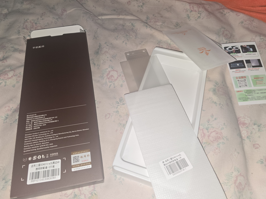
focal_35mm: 24
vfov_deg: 56.8
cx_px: 129
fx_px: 184
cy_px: 97
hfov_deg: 71.6
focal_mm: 6.3
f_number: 1.7
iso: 100
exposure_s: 1/24
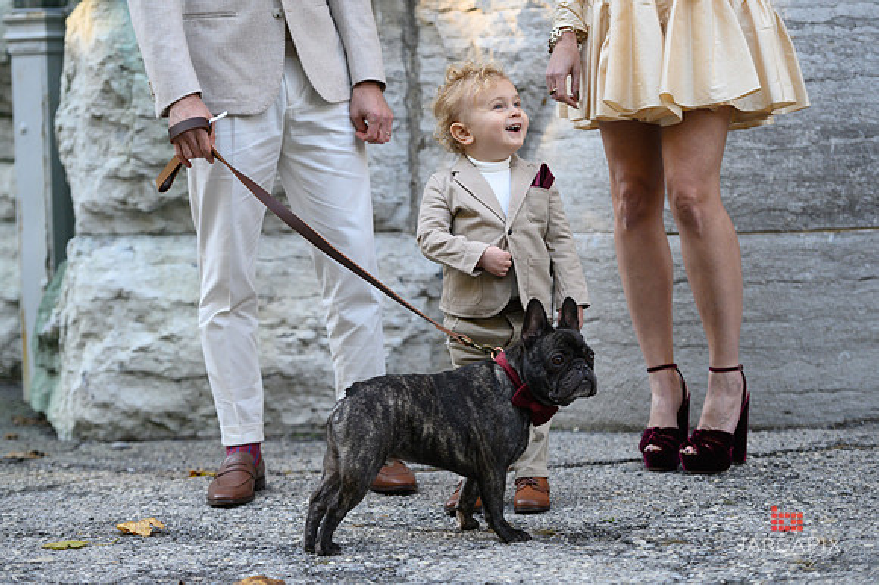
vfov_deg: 11.2
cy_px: 292
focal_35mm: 122
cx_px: 440
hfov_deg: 16.8
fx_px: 2977
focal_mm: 122
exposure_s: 1/1250
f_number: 3.2
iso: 1600
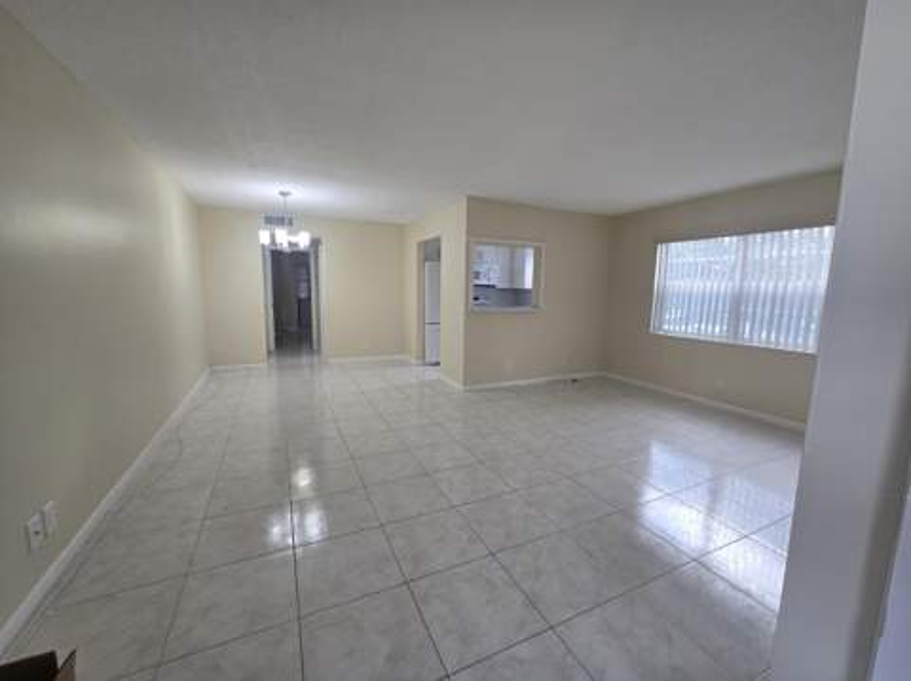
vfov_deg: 89.8
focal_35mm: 13
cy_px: 340
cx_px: 456
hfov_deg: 106.2
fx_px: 342
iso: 80
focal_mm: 2.2
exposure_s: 1/60
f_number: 2.2
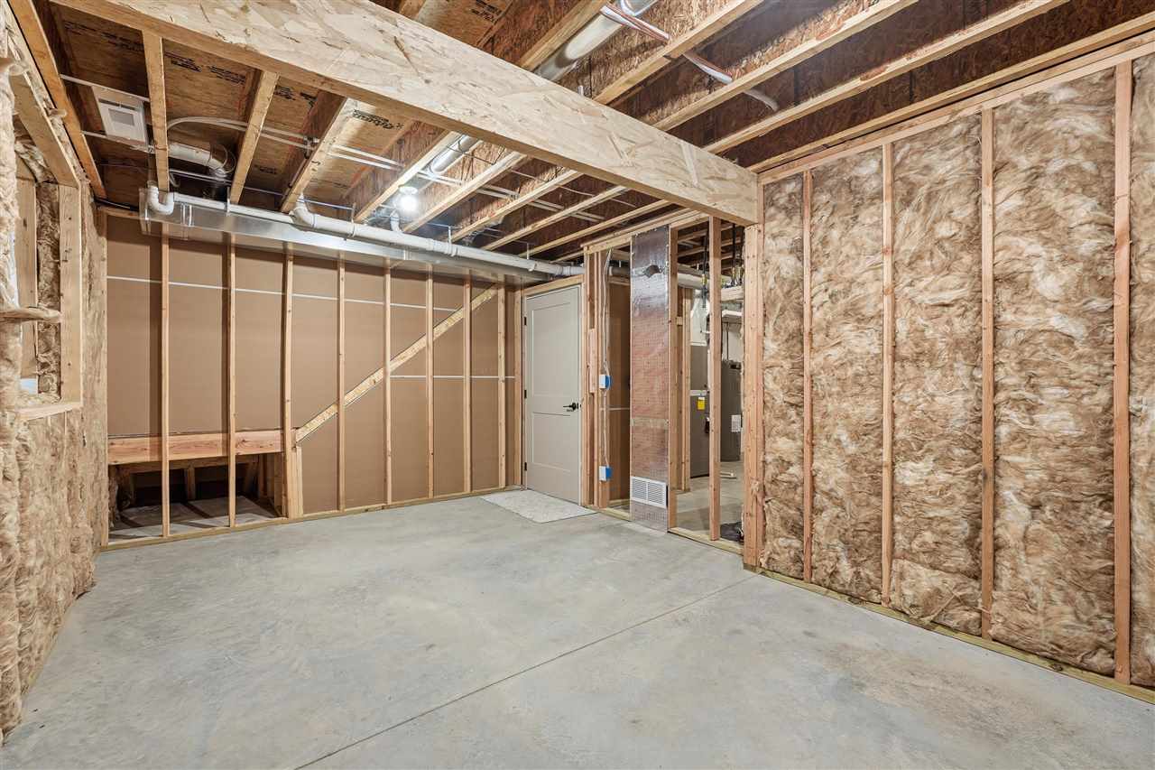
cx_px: 578
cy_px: 385
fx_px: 529
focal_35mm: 16
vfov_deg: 72.0
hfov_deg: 95.0
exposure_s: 1/15
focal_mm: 16.5
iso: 250
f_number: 9
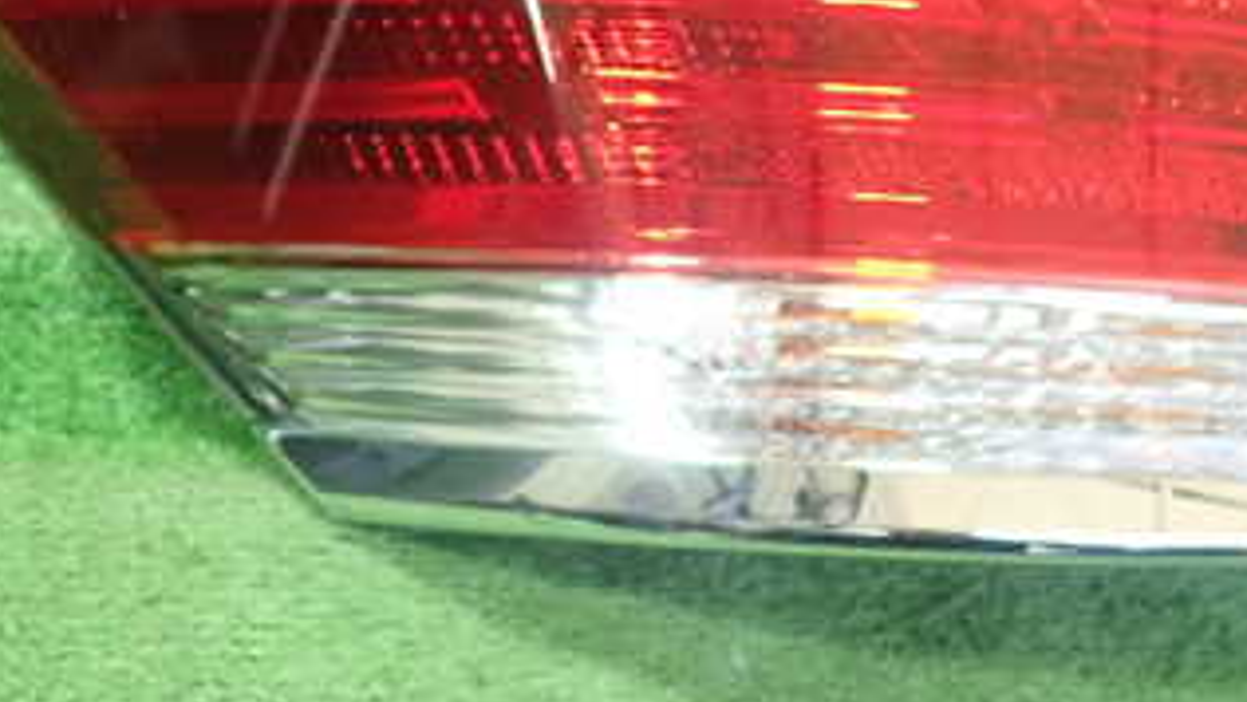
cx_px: 714
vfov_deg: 19.1
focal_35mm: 62
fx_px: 2051
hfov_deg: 33.8
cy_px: 87
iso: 640
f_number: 2.3
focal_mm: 5.5
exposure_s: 1/125
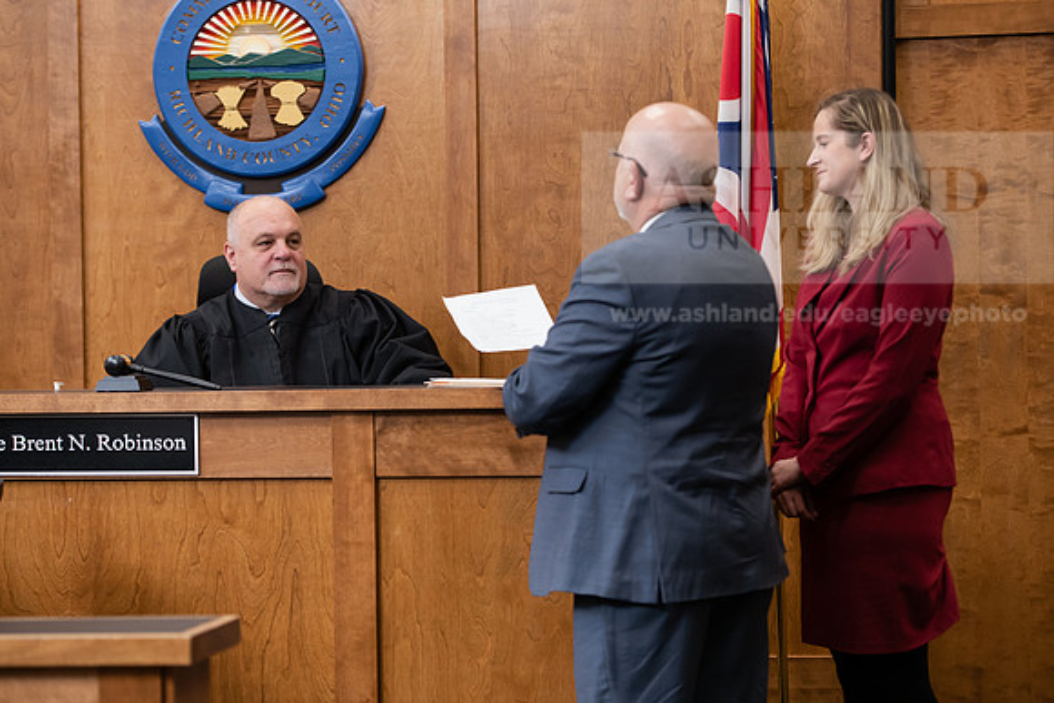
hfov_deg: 23.6
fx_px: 2518
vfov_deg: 15.9
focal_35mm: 86
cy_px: 352
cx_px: 527
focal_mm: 86
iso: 1600
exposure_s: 1/200
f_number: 4
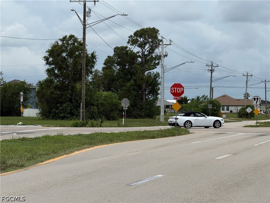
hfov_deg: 16.4
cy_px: 102
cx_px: 135
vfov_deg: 12.3
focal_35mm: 120
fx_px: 936
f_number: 2.8
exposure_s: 1/1650
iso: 64
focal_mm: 15.66
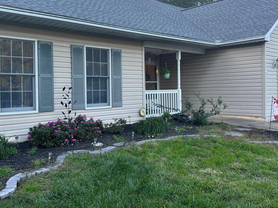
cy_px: 88
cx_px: 119
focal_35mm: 36
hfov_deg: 51.2
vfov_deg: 39.6
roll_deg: +0.9
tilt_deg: +0.9
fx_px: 289
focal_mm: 5.96
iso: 40
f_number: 1.6
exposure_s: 1/179
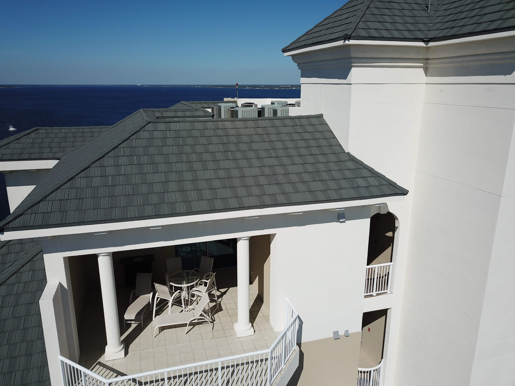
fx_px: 387
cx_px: 258
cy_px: 193
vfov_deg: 53.1
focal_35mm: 26
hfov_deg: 67.3
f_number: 2.2
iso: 100
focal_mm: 4.73
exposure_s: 1/4115
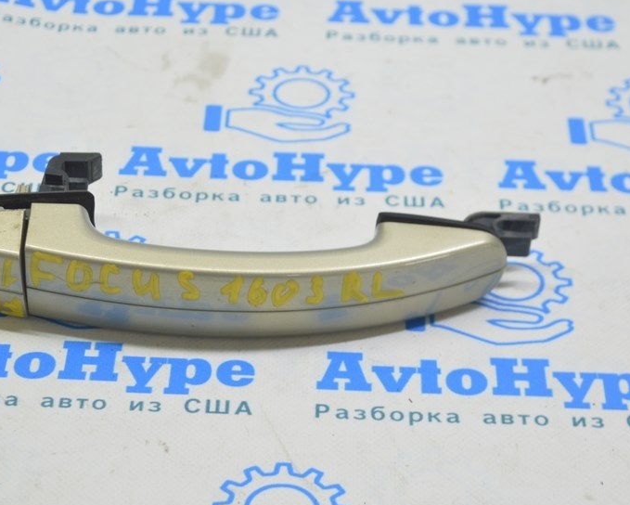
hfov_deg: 18.1
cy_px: 271
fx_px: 1978
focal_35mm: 106
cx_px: 249
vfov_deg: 14.5
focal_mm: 50
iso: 400
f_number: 5.6
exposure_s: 1/20
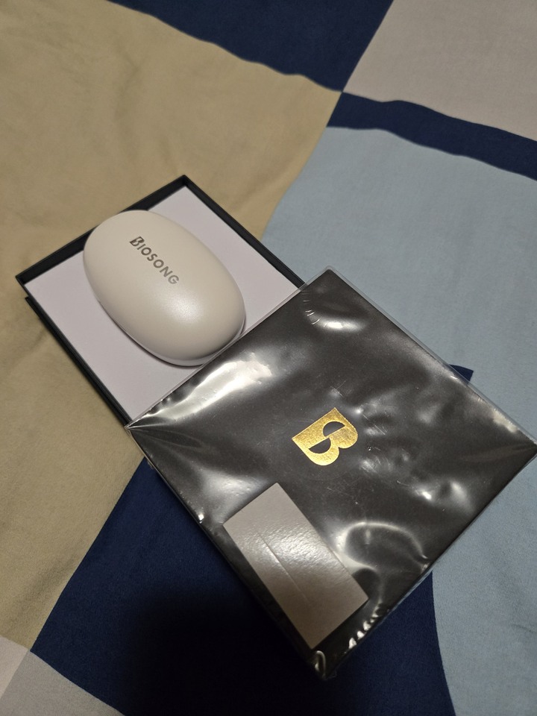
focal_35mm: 23
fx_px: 476
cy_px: 358
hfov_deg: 58.9
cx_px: 268
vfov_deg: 73.9
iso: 640
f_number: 1.8
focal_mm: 5.4
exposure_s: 1/120
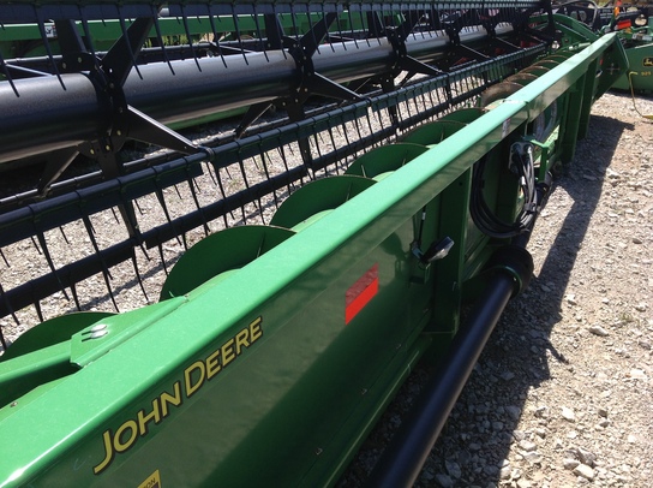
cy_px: 244
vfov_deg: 40.6
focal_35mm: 35
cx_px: 326
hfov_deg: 52.7
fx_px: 659
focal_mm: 4.28
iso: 50
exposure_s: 1/1120
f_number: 2.4
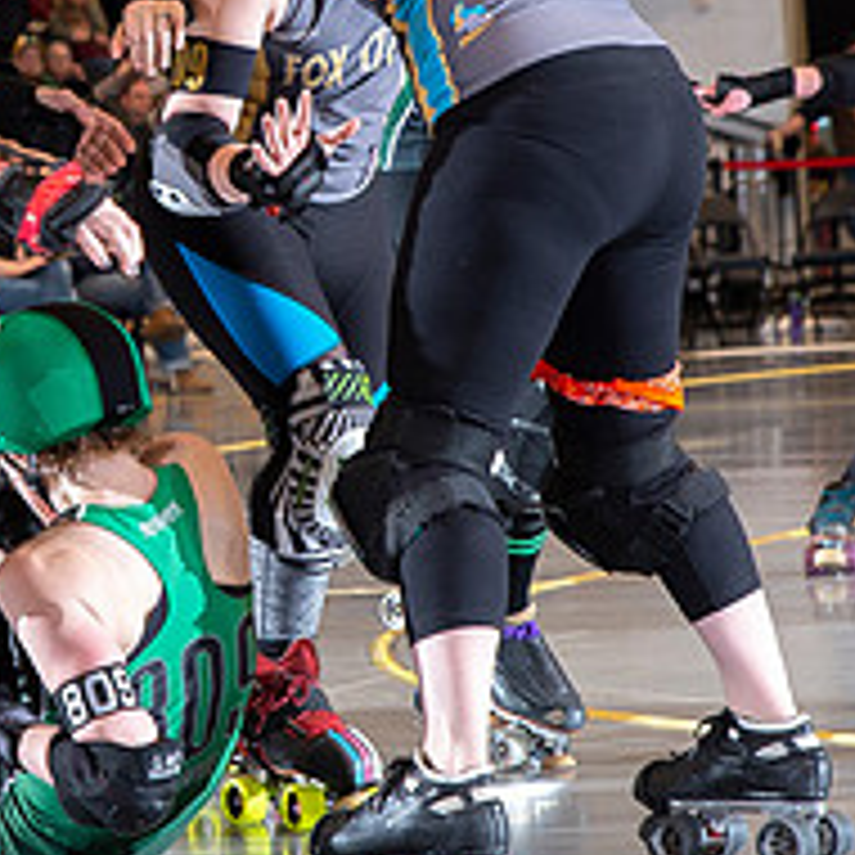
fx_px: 6092
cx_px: 90
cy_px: 221
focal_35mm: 218
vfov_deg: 8.0
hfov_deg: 8.0
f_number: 6.3
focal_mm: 70
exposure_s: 1/160
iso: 640
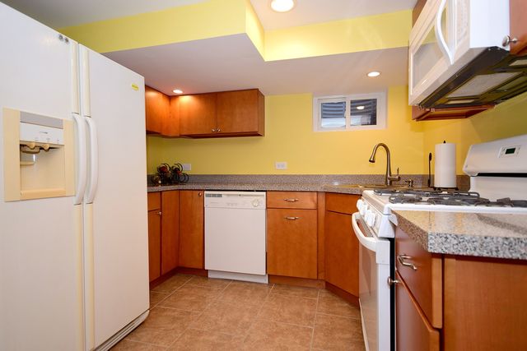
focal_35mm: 18
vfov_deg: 67.4
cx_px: 264
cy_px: 176
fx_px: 264
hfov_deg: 90.0
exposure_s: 1/60
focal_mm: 12
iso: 640
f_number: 6.3
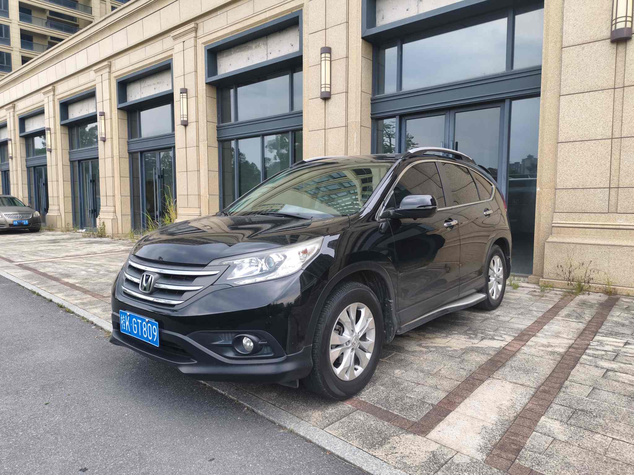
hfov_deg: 73.9
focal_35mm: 23
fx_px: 421
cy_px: 238
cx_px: 317
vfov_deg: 58.9
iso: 50
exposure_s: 1/116
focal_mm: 5.56
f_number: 1.88
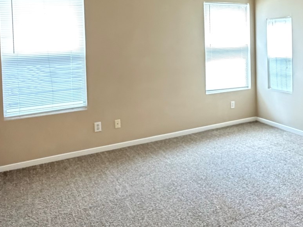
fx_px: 324
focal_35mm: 37
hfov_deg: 48.0
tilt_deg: -2.2
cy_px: 47
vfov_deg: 37.3
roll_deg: +1.5
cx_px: 232
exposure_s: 1/60
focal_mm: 2.22
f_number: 2.2
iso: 1250
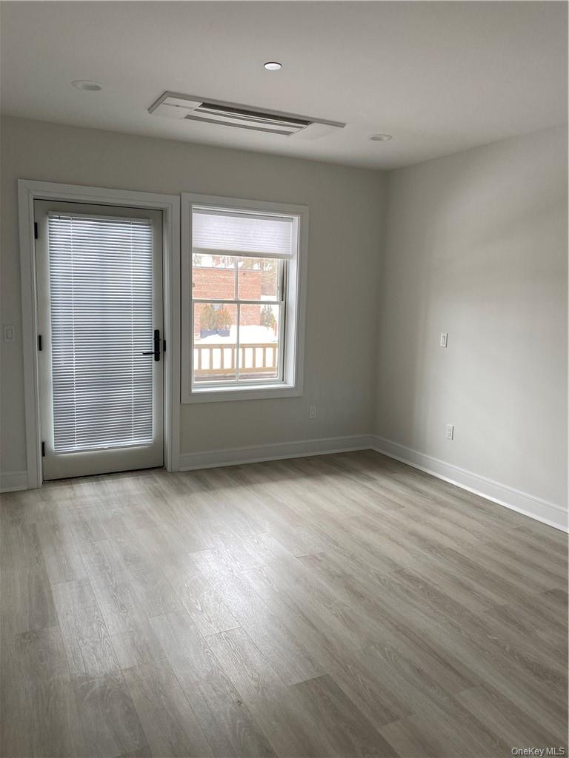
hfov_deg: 53.1
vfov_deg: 67.3
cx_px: 284
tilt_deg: -7.2
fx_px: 570
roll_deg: -1.7
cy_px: 379
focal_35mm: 26
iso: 80
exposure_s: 1/120
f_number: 1.8
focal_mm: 4.25
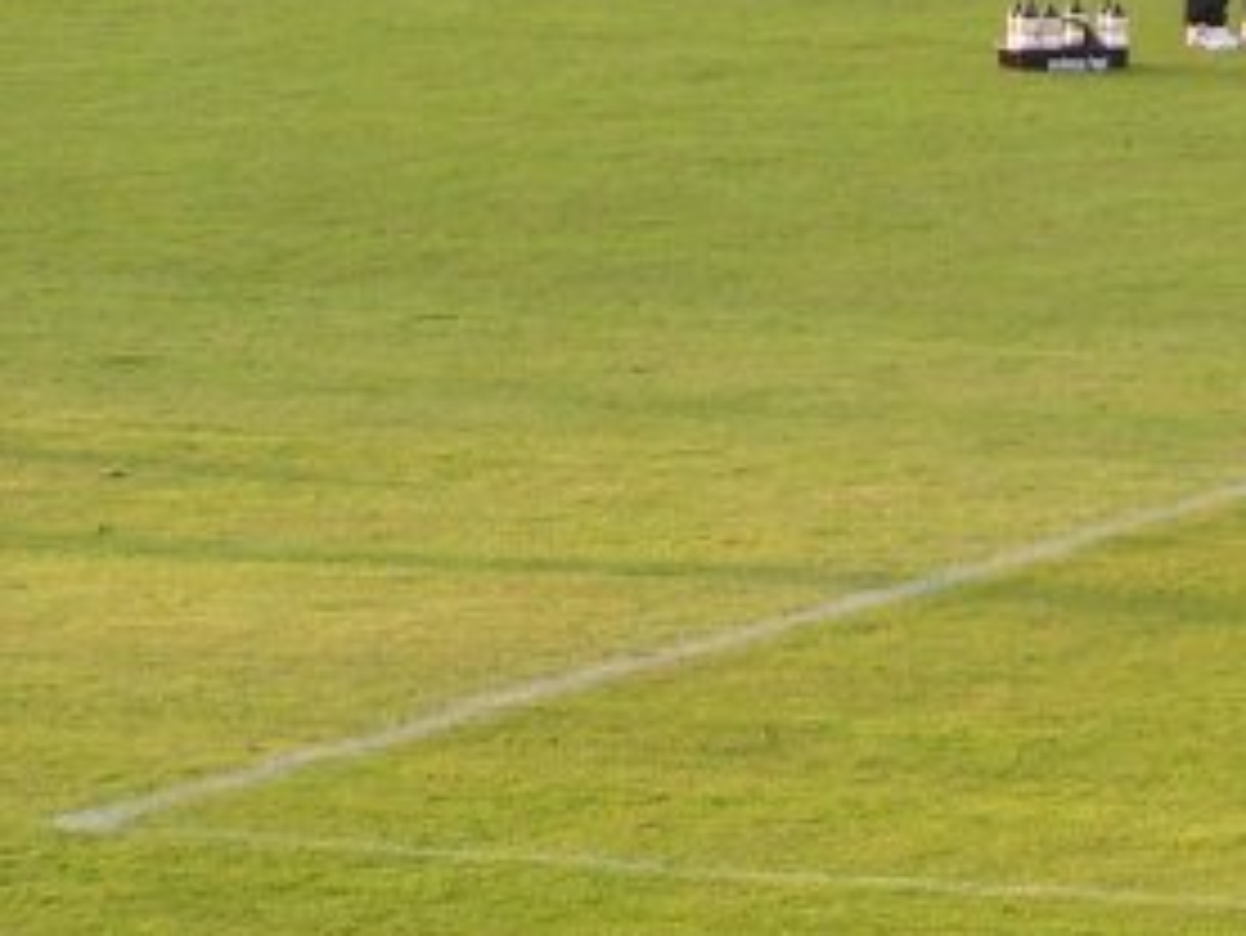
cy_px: -144
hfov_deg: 5.0
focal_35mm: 393
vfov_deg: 3.8
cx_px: 1682
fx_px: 14152
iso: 125
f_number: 3.5
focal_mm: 20.9
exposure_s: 1/160
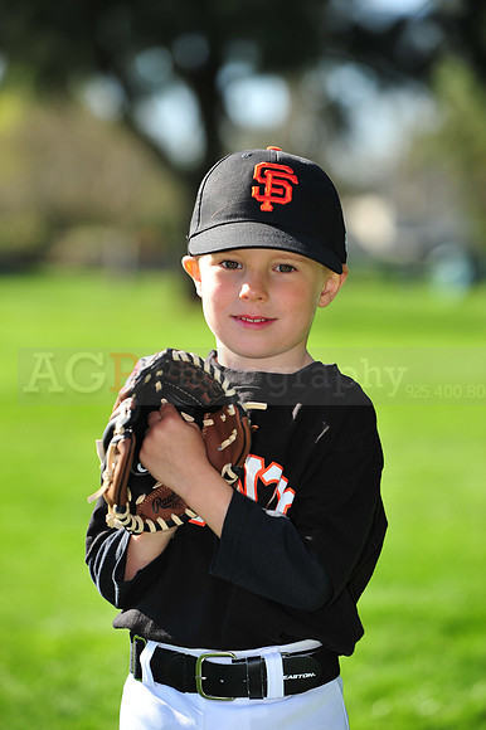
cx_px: 243
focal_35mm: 135
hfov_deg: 10.1
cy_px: 365
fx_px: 2737
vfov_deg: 15.2
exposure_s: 1/800
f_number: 4.5
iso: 200
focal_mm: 135
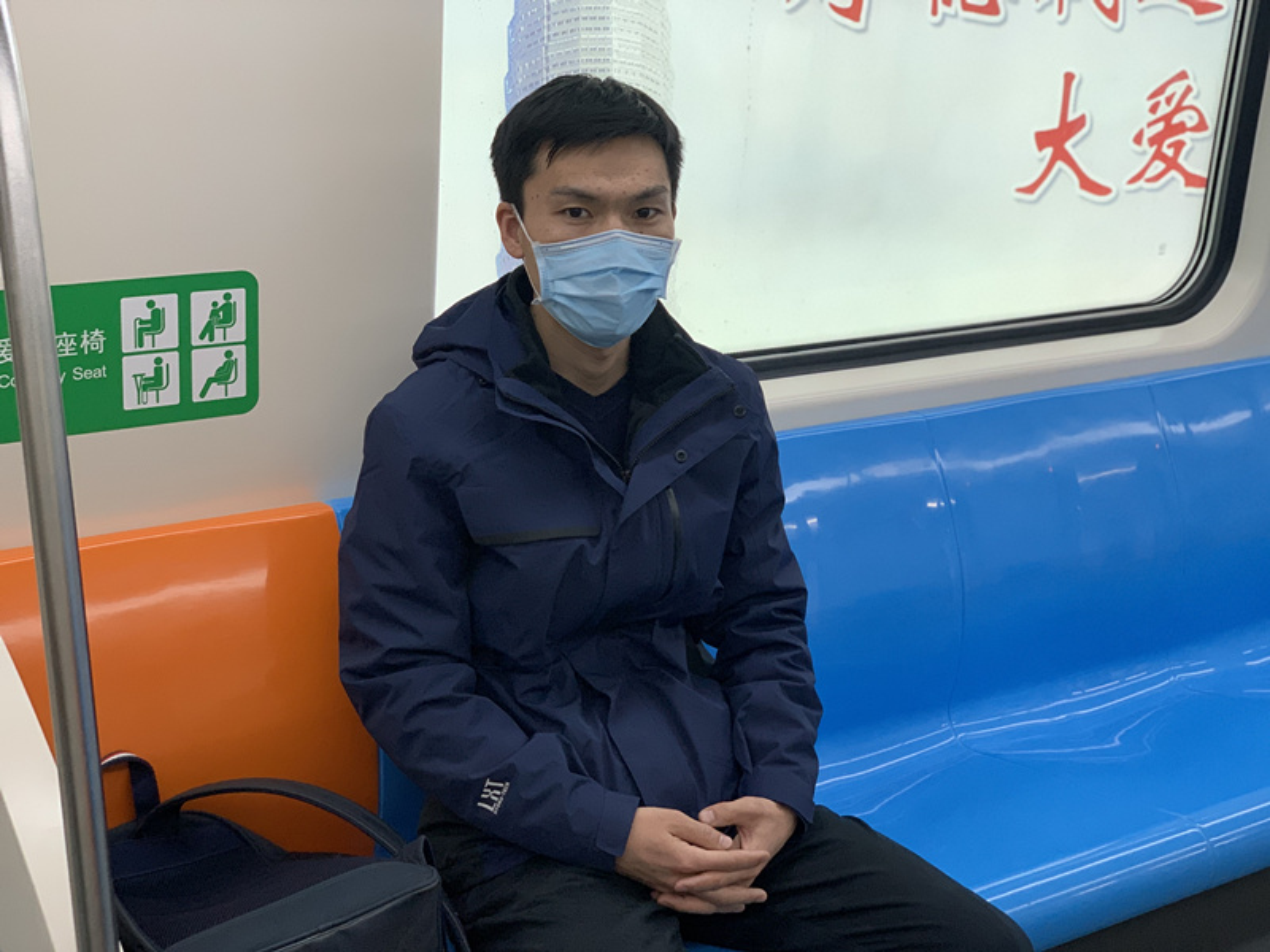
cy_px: 476
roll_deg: -0.5
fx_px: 1908
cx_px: 635
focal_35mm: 52
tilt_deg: -12.8
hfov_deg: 36.8
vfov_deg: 28.0
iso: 125
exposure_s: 1/90
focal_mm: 6
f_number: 2.4
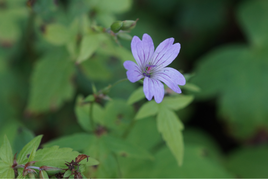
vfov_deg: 9.1
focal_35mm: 150
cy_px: 90
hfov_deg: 13.7
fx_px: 1117
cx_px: 134
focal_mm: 100
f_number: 4
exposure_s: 1/160
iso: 500
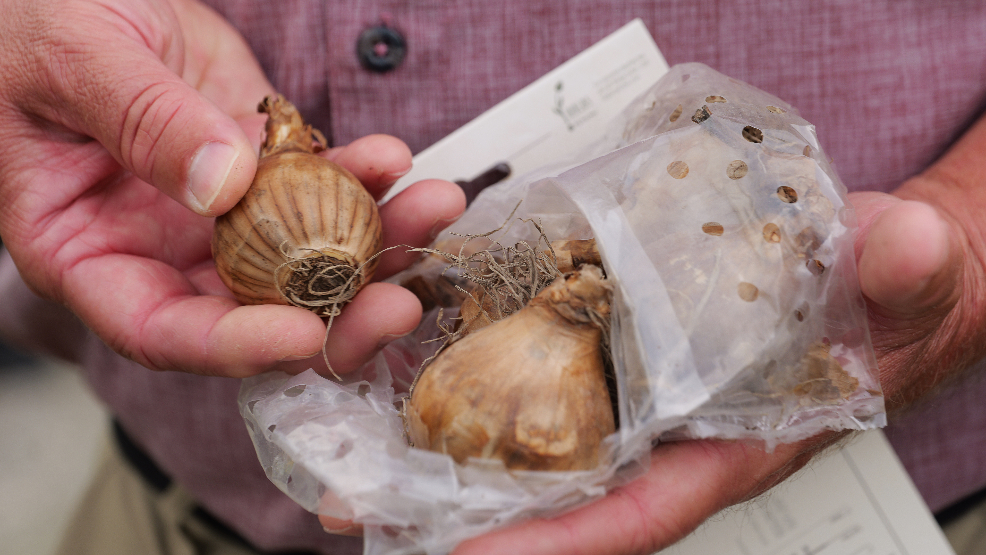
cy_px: 271
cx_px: 495
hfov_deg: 19.3
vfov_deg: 10.9
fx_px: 2902
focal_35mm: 111
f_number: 6.3
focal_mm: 105
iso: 160
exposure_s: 1/100
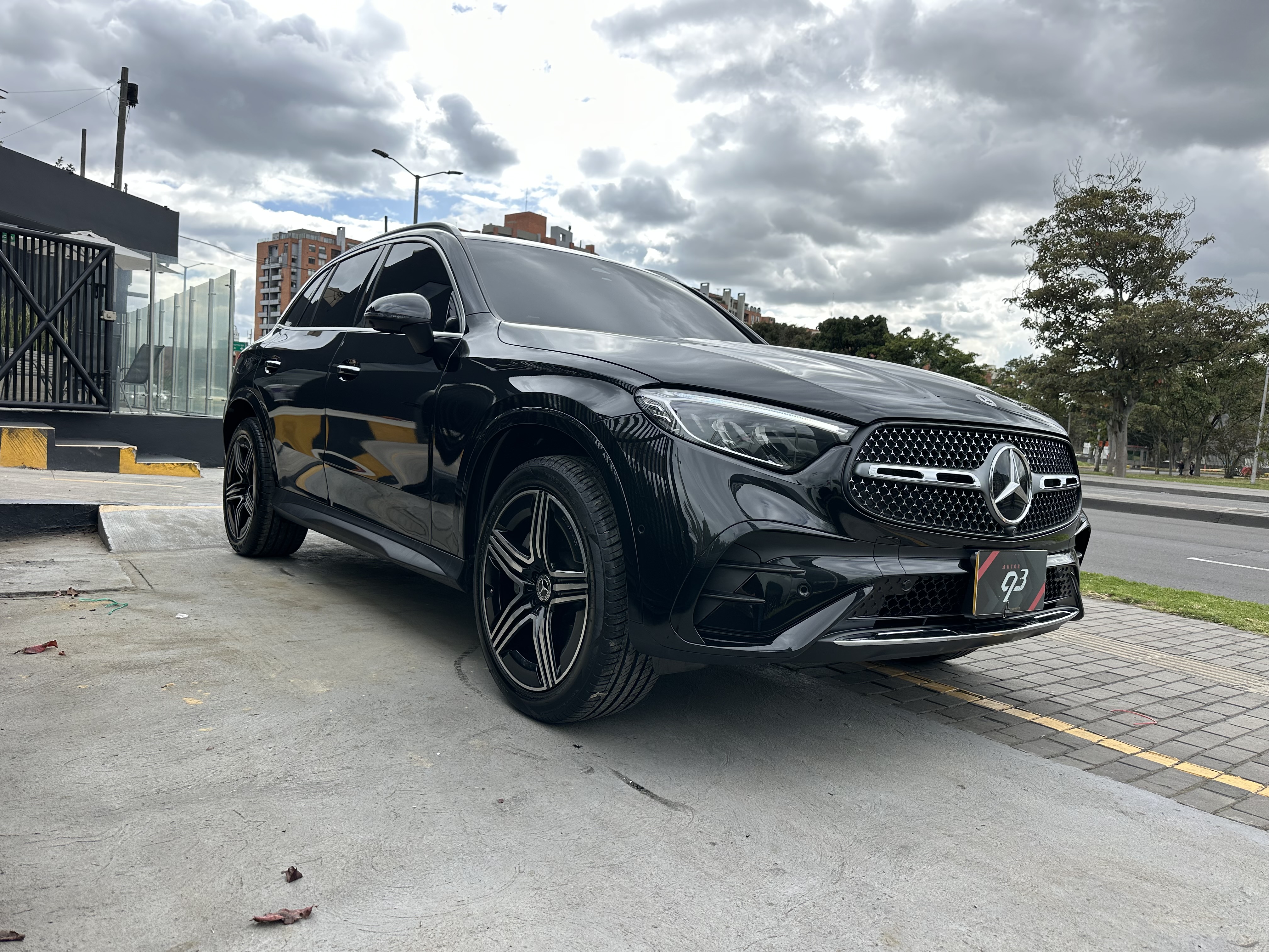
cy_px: 476
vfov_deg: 56.8
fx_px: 880
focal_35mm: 24
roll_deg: -4.5
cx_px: 634
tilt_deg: -3.6
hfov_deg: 71.6
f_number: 1.78
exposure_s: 1/1587
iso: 80
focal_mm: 6.86
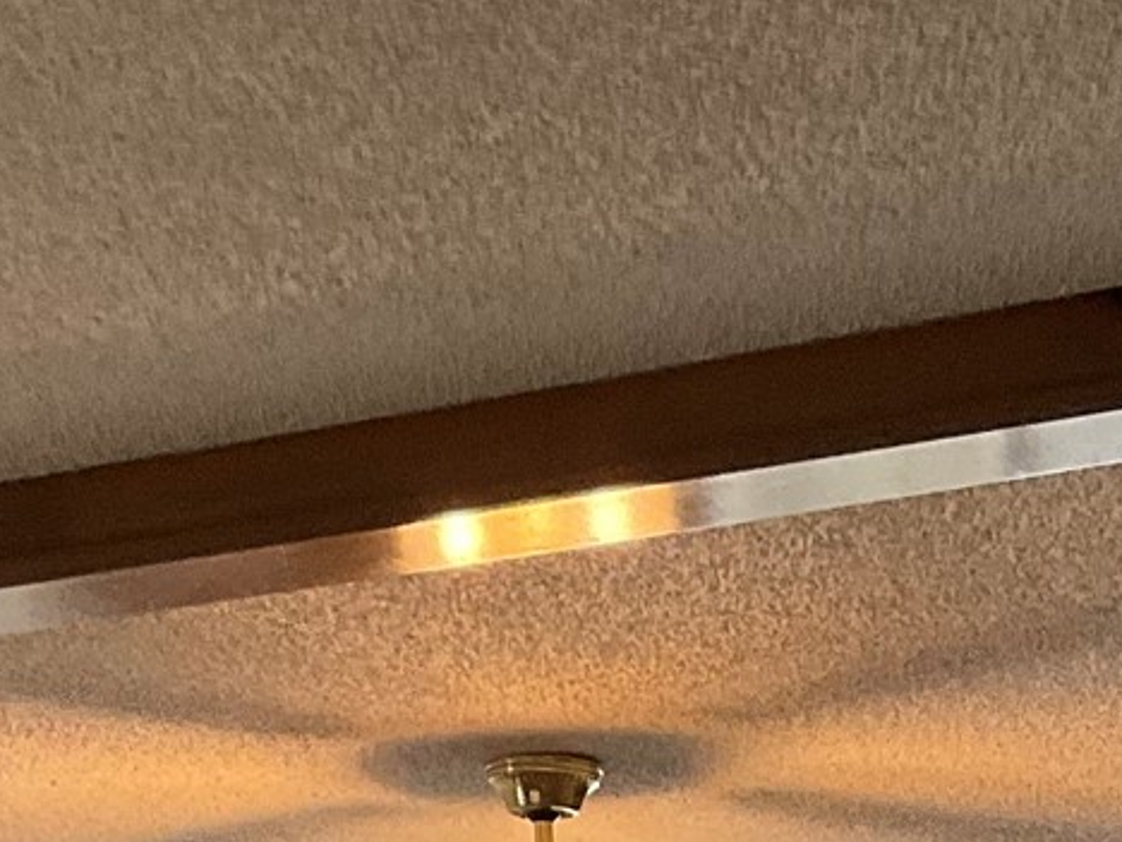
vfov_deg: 11.4
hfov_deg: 16.5
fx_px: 3857
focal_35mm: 119
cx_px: 808
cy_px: 1631
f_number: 1.8
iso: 64
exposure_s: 1/60
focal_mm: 3
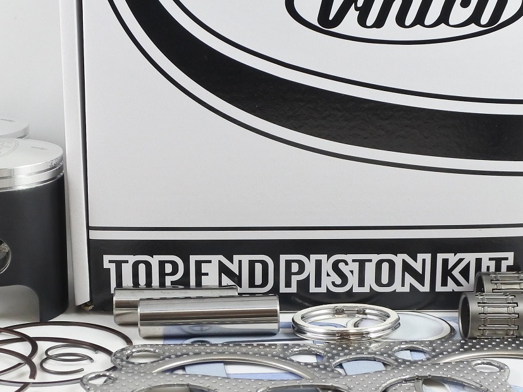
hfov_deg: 31.7
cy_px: 196
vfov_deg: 24.0
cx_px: 248
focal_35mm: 61
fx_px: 921
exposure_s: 1/125
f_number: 3.8
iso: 500
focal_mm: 12.6
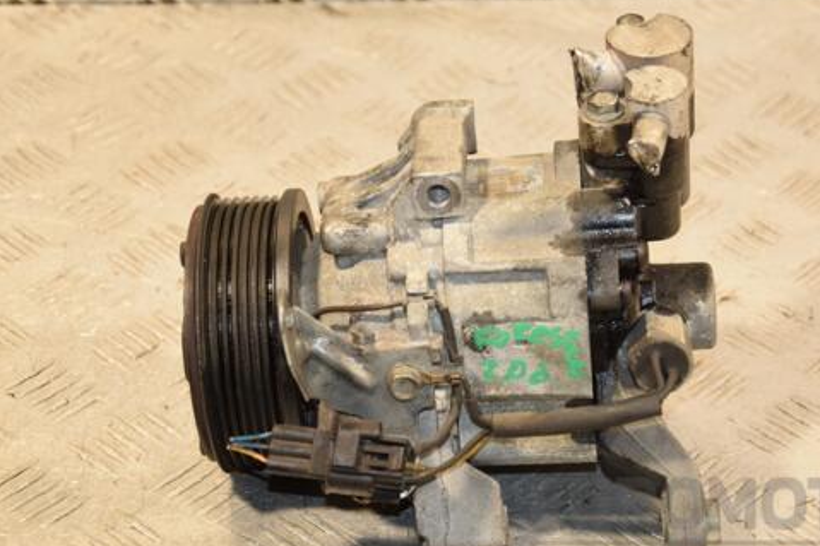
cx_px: 498
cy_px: 276
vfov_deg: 12.6
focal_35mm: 109
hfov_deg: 18.7
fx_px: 2482
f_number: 5
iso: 800
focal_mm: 58
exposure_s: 1/160
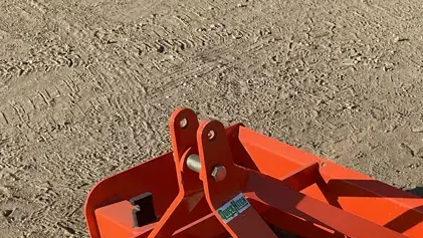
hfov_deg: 28.4
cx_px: 367
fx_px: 808
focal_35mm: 72
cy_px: 307
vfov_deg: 15.9
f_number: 1.8
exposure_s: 1/1121
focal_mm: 3
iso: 25
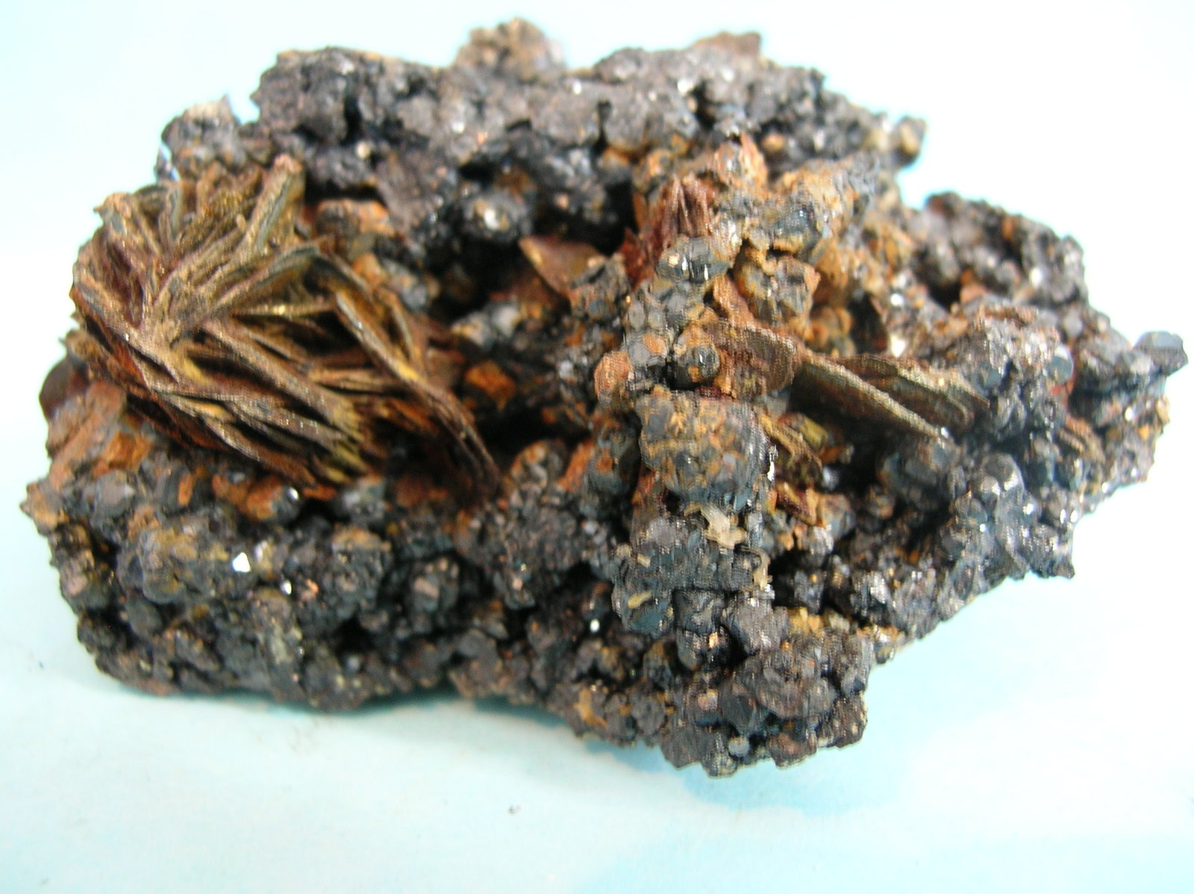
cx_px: 597
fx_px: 1241
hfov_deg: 51.4
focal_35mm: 36
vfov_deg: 39.6
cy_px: 447
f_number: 2.7
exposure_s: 1/3.7
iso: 66
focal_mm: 6
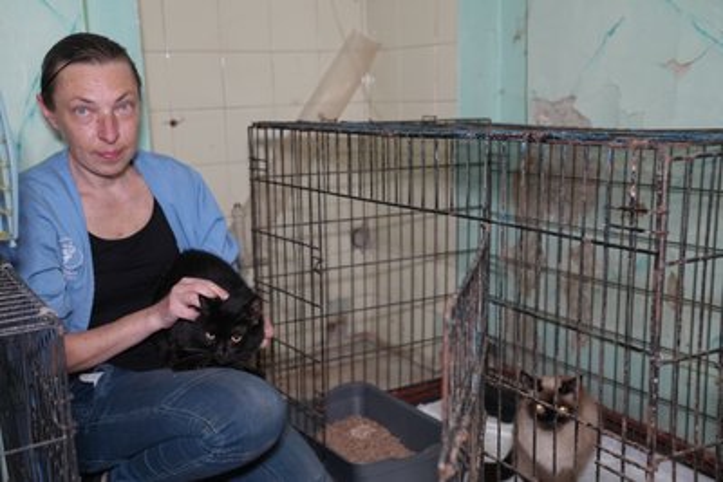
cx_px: 362
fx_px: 783
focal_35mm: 39
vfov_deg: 34.2
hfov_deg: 49.5
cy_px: 241
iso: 4000
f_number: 4
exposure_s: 1/160
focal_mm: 39
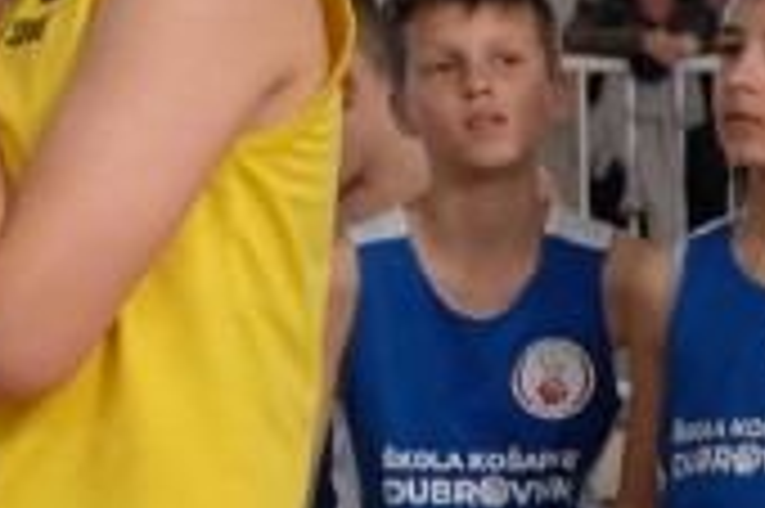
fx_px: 7069
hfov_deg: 5.8
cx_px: -1508
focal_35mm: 333
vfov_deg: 4.1
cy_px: 22
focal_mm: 32.9
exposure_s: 1/250
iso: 640
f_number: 3.6
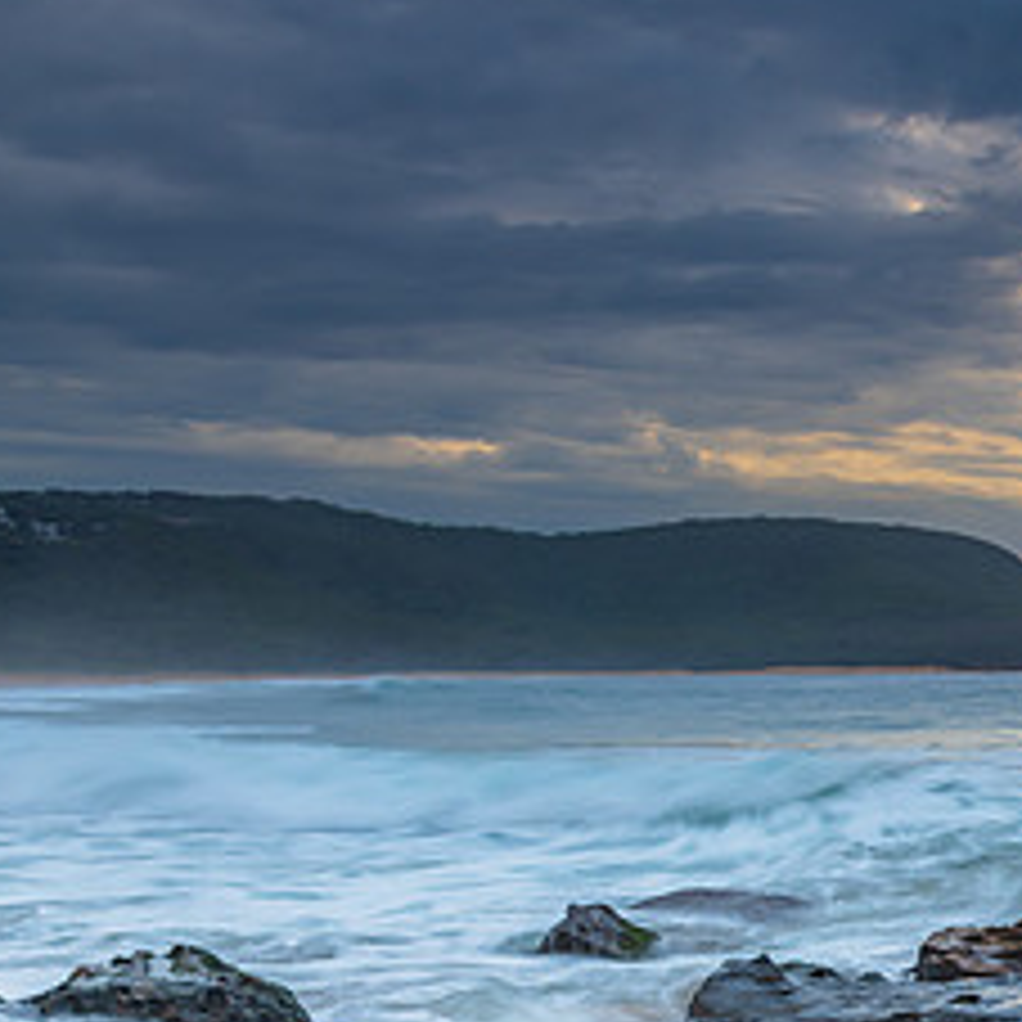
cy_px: 660
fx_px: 2472
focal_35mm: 74
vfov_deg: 23.3
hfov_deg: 21.7
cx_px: 1207
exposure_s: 1/3
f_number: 9
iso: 80
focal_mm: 34
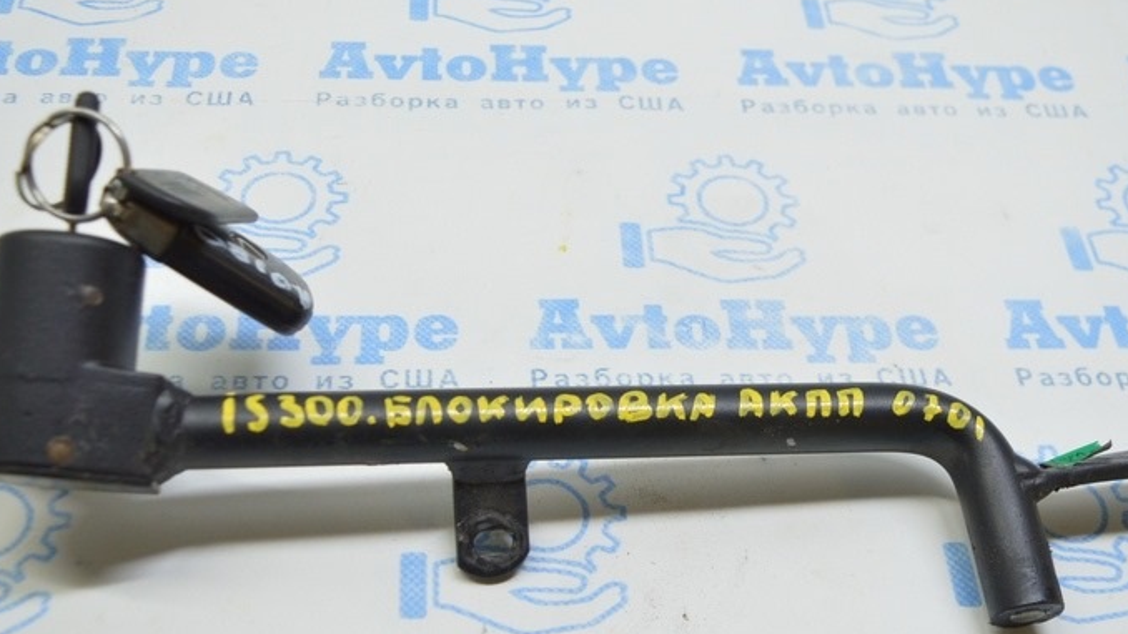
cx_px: 561
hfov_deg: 41.5
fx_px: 1489
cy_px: 354
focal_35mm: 50
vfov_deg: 24.0
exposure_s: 1/60
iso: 400
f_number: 3.8
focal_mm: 21
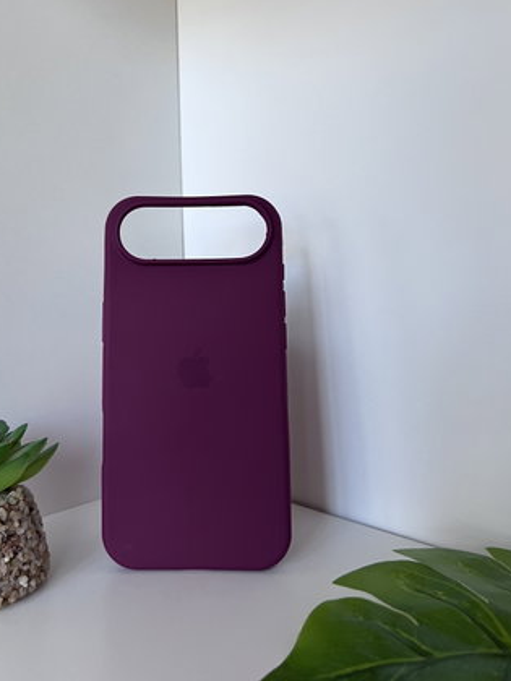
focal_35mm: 33
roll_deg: +3.2
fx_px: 650
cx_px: 196
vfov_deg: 54.9
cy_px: 270
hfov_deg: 42.7
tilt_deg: -1.4
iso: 125
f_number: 1.5
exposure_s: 1/90
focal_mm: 5.7
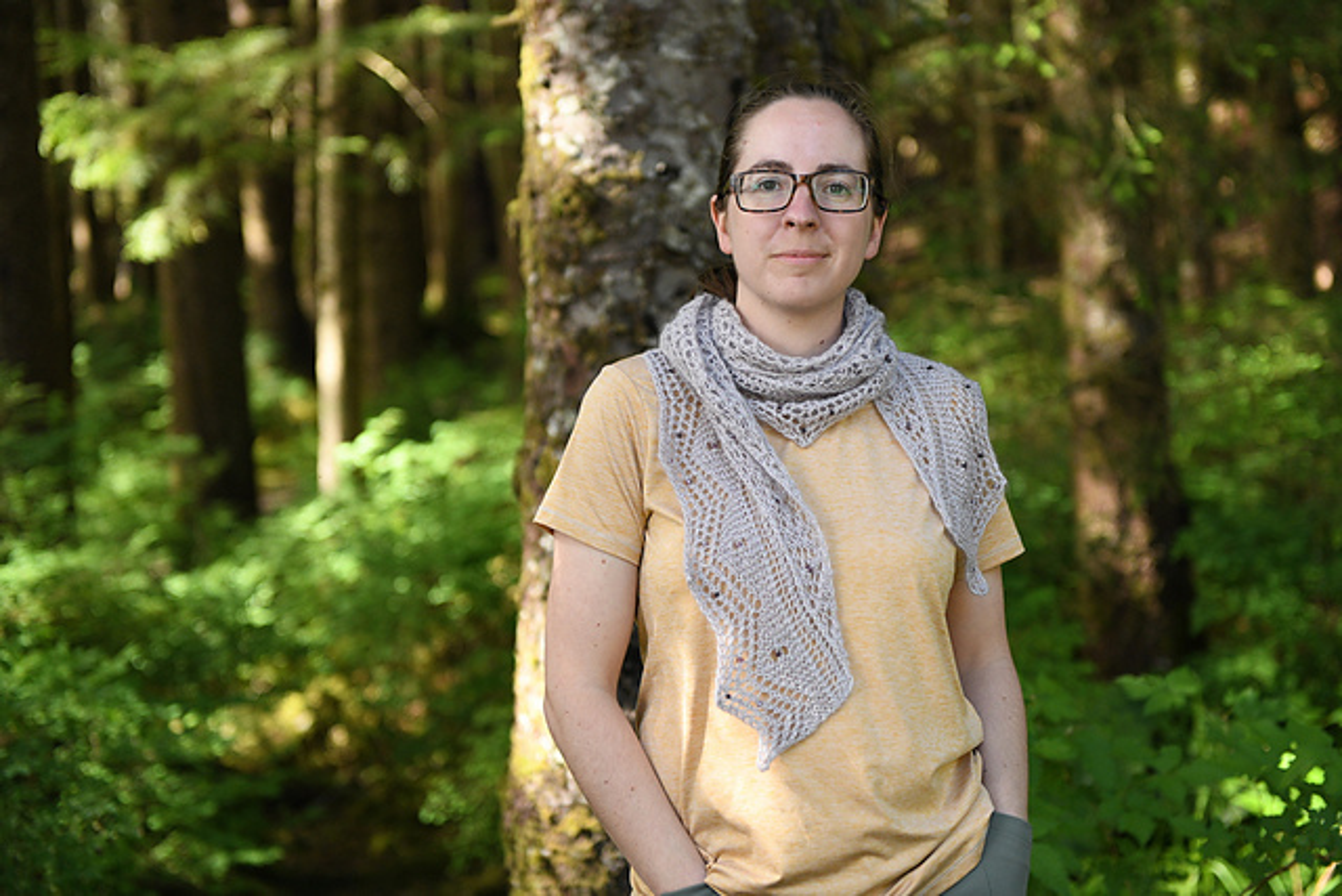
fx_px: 2312
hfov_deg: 32.4
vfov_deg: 21.9
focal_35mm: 62
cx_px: 671
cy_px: 448
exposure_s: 1/1000
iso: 2000
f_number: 3.2
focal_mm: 62
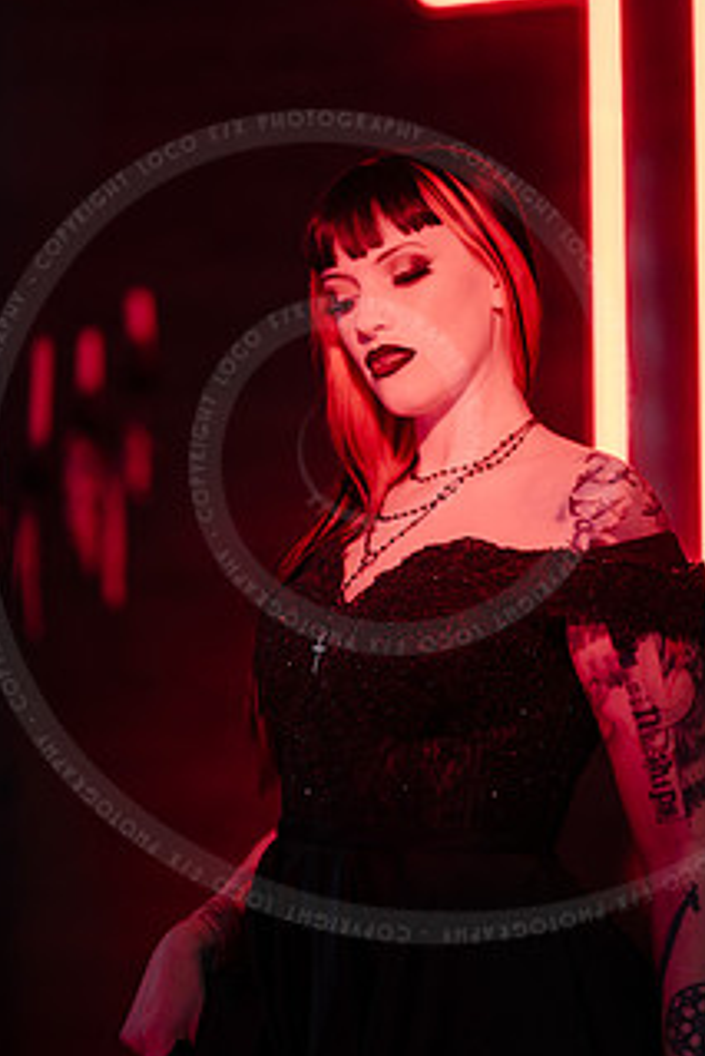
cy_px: 513
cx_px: 404
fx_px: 3521
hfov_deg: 11.4
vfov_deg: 17.1
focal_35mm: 120
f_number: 1.2
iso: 320
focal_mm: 85
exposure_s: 1/320
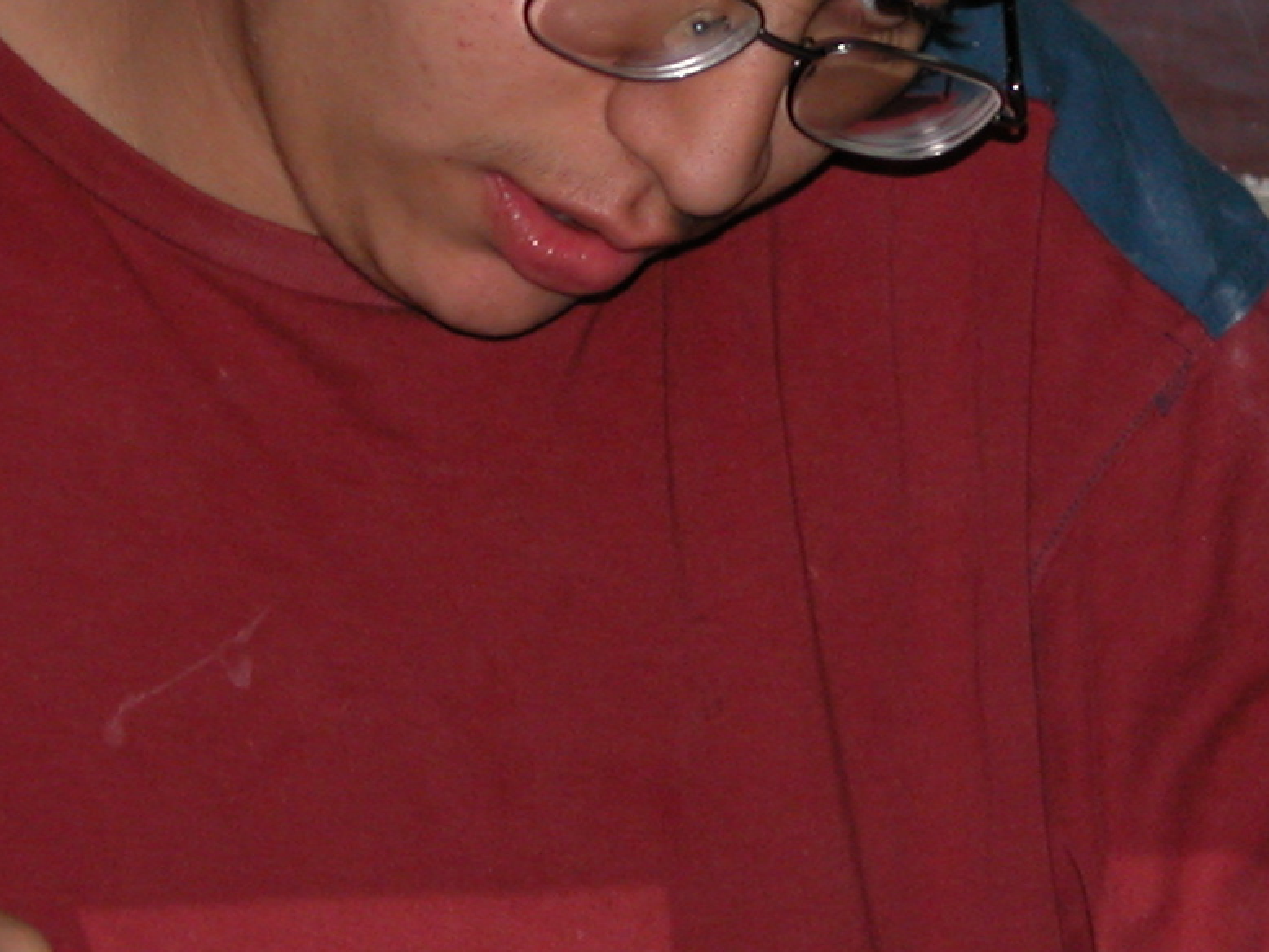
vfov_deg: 4.5
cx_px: 542
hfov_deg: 6.0
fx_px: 12065
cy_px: 567
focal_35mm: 329
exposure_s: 1/125
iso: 100
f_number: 3.6
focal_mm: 25.4
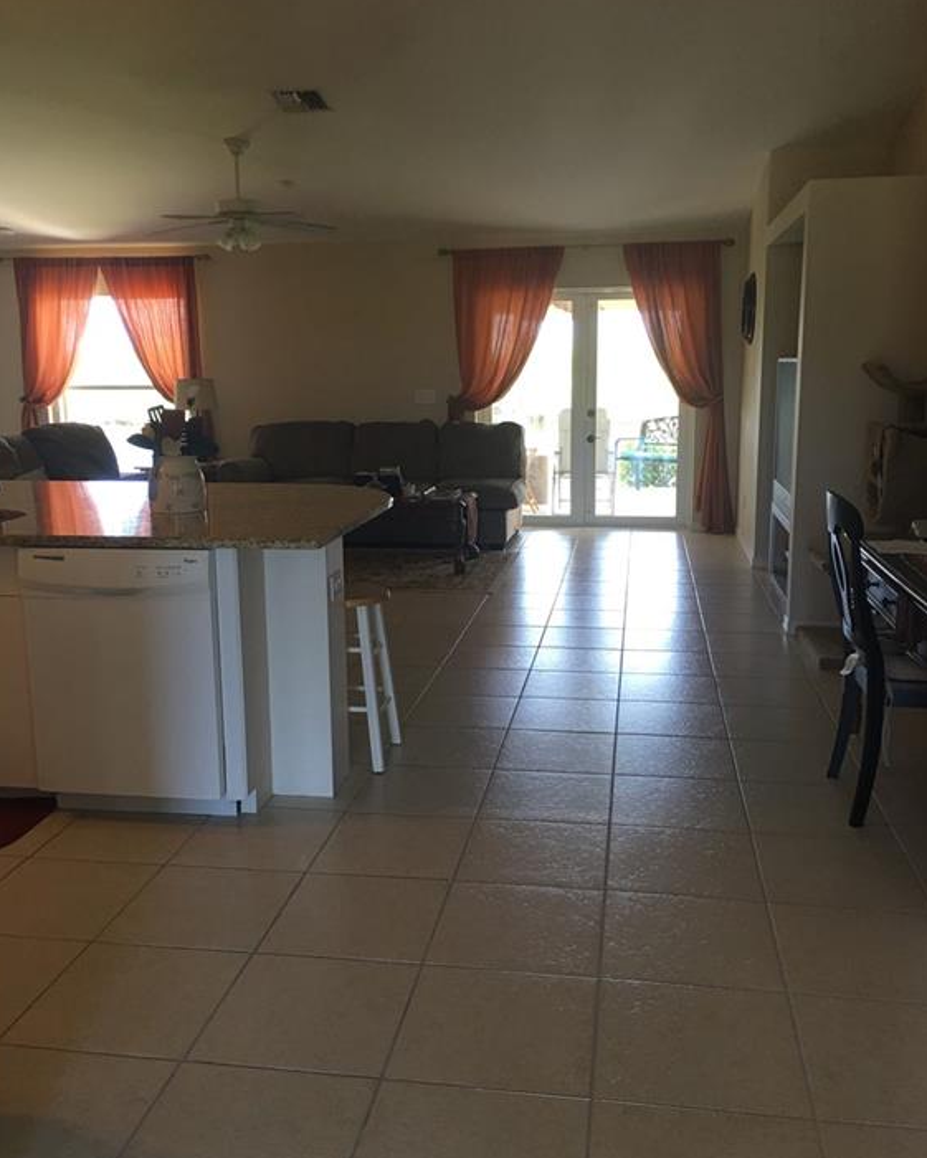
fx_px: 1063
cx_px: 459
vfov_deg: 57.2
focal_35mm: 31
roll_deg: -0.2
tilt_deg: -9.2
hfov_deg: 47.1
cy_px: 562
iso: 32
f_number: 2.2
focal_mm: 4.15
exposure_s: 1/30
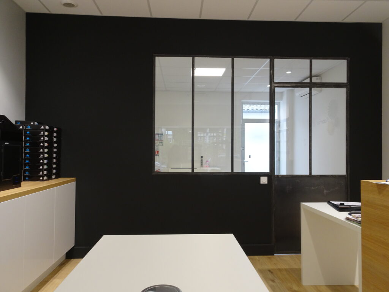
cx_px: 194
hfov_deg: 67.3
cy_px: 146
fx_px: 292
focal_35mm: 26
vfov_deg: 53.1
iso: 160
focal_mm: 4.45
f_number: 3.5
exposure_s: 1/30
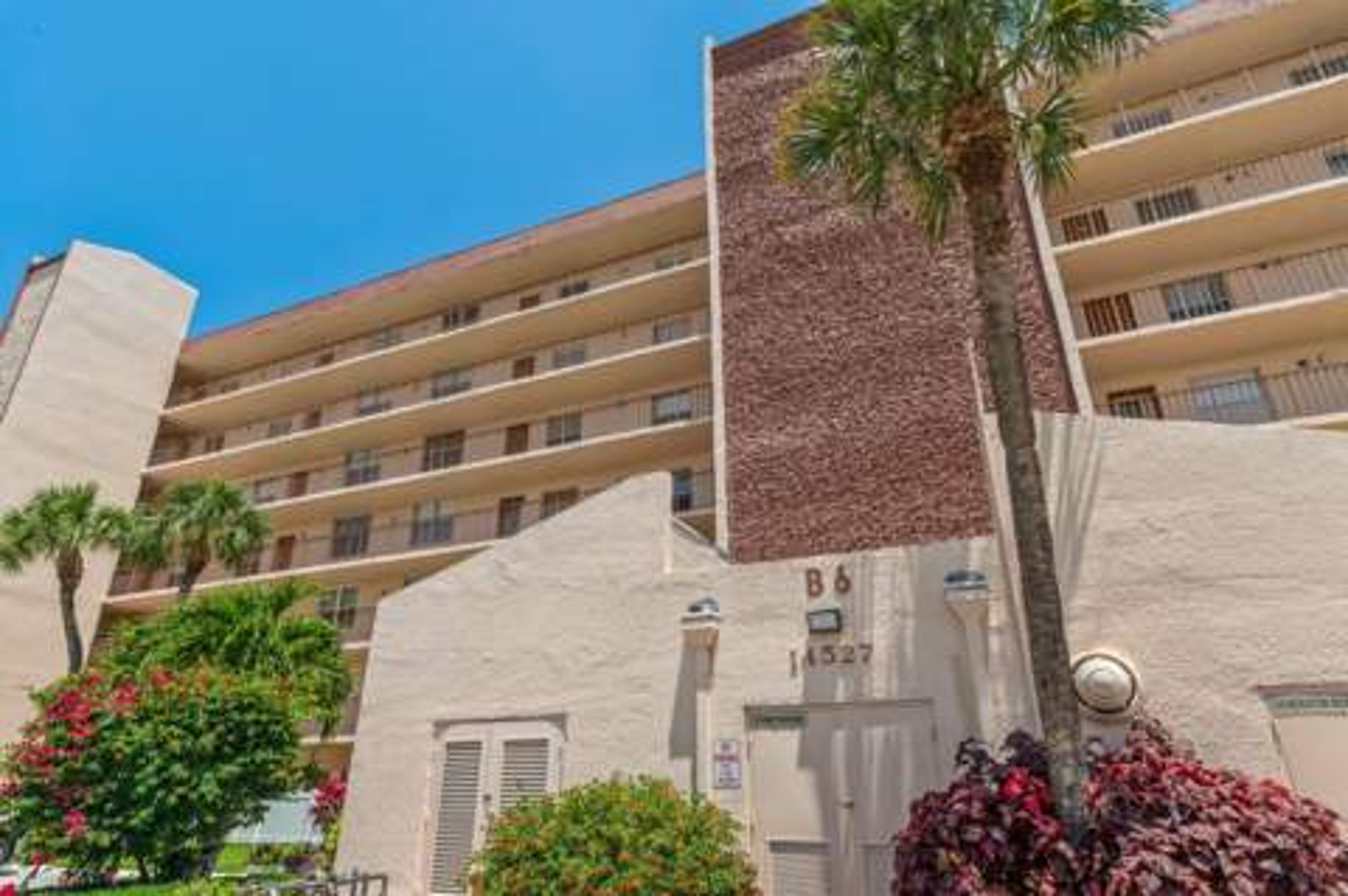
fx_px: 786
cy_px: 448
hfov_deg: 81.3
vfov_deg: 59.4
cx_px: 674
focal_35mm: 21
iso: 100
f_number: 11
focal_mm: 21
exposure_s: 1/160
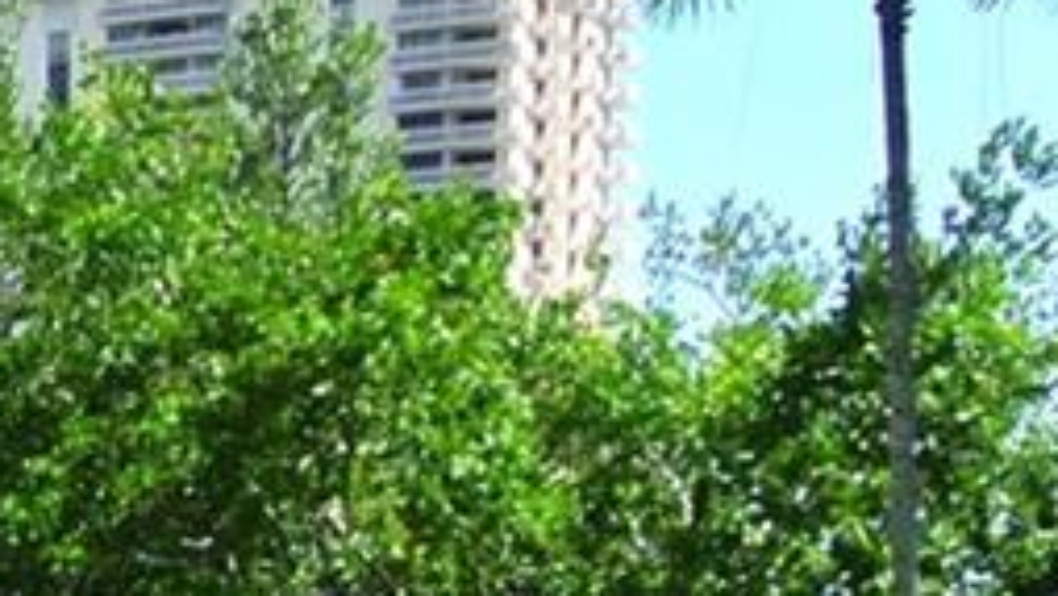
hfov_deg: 10.6
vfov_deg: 6.5
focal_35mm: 178
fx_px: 4995
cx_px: -1379
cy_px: 1380
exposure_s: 1/640
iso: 100
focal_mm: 10
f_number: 4.5
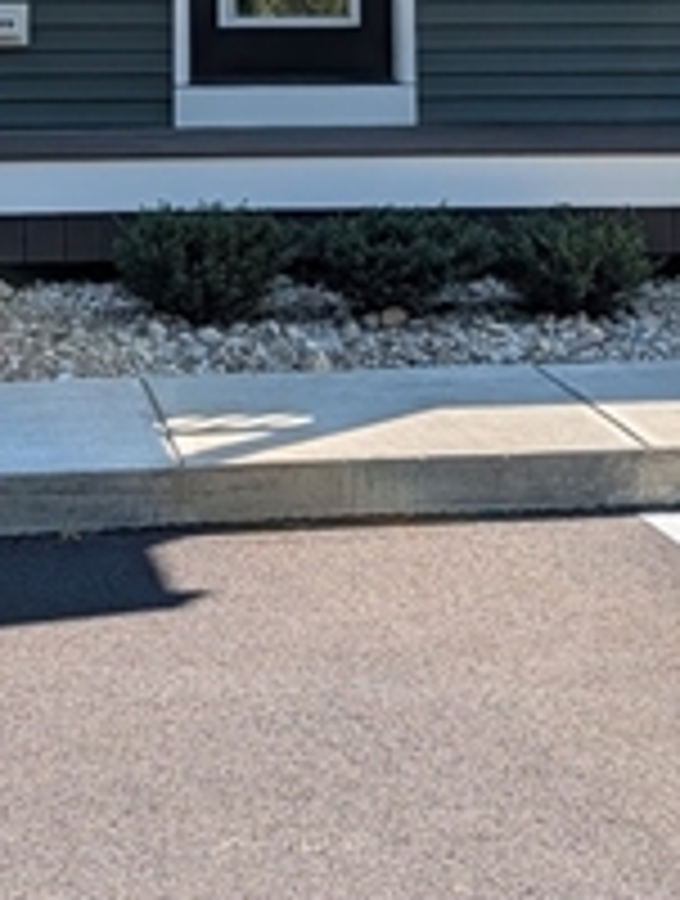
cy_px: -220
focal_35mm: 92
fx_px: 2399
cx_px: 194
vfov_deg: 19.8
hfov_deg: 16.1
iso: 26
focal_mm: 6.9
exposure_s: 1/1314
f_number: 1.68
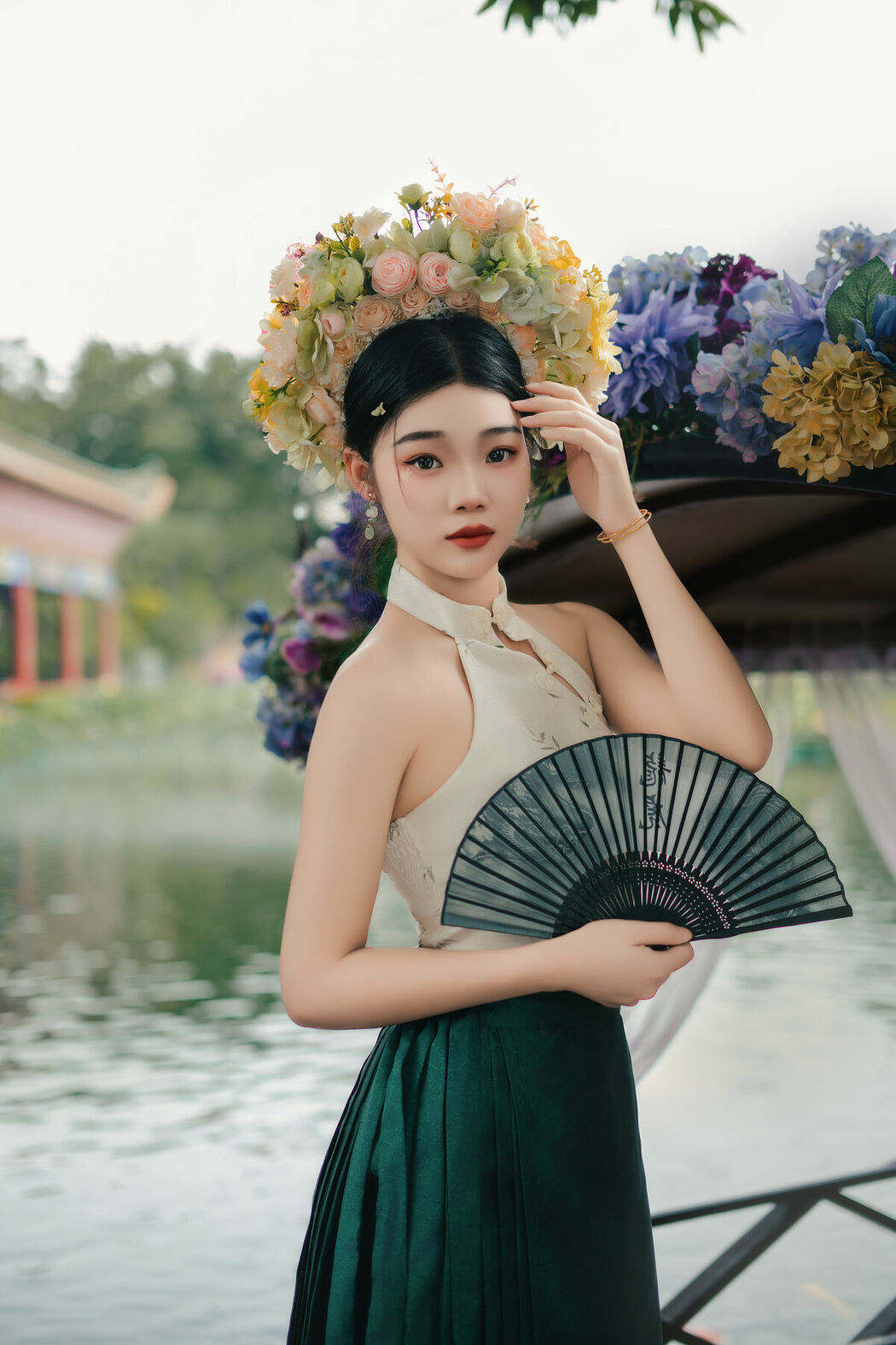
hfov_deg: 27.0
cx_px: 448
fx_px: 1867
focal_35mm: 50
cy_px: 672
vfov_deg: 39.6
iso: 200
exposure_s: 1/125
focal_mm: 50
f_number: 2
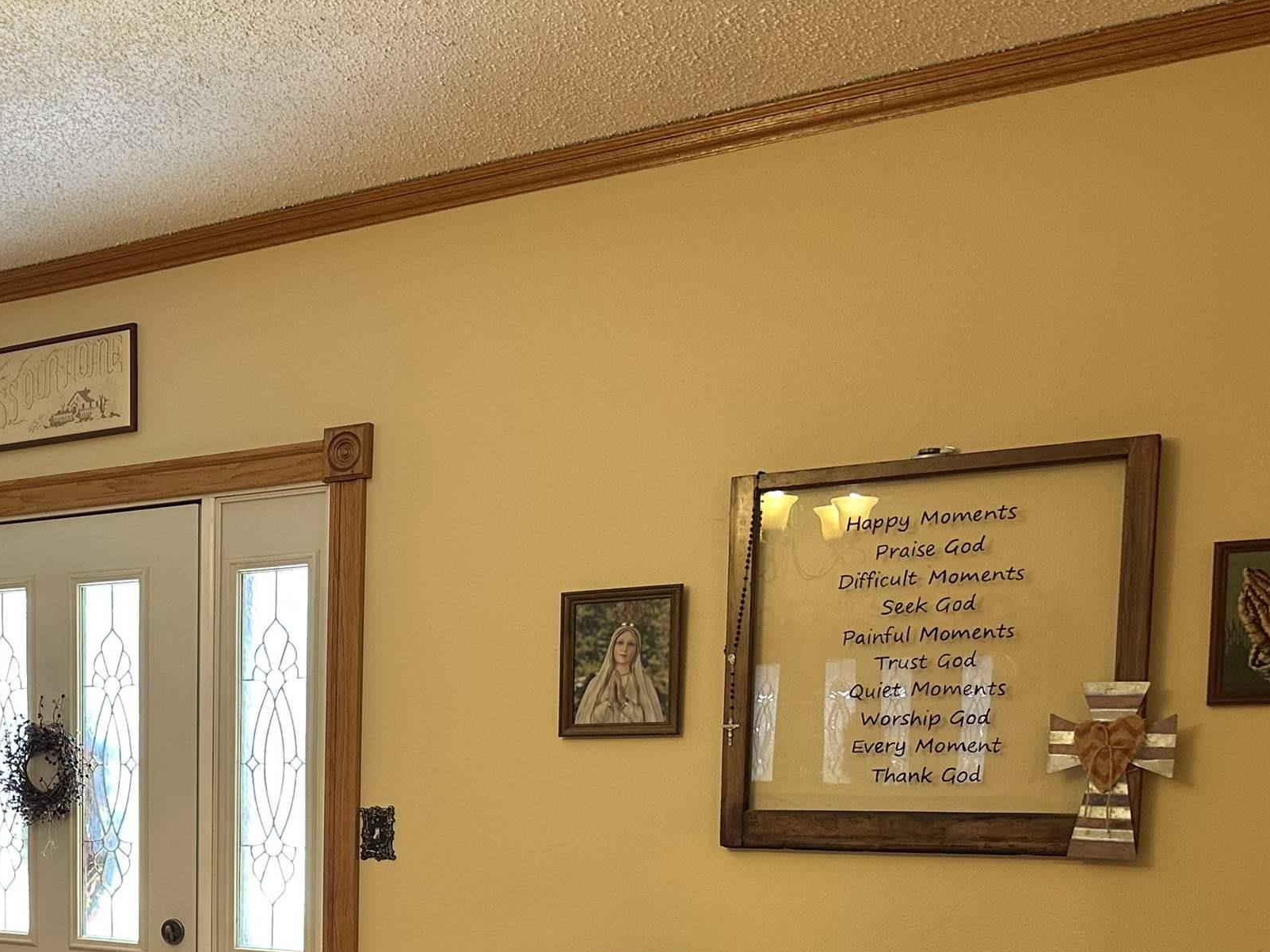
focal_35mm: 46
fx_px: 1688
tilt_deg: -5.7
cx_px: 103
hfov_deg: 38.2
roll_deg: -0.4
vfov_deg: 29.8
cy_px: 910
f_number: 1.78
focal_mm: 6.86
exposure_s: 1/60
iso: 160
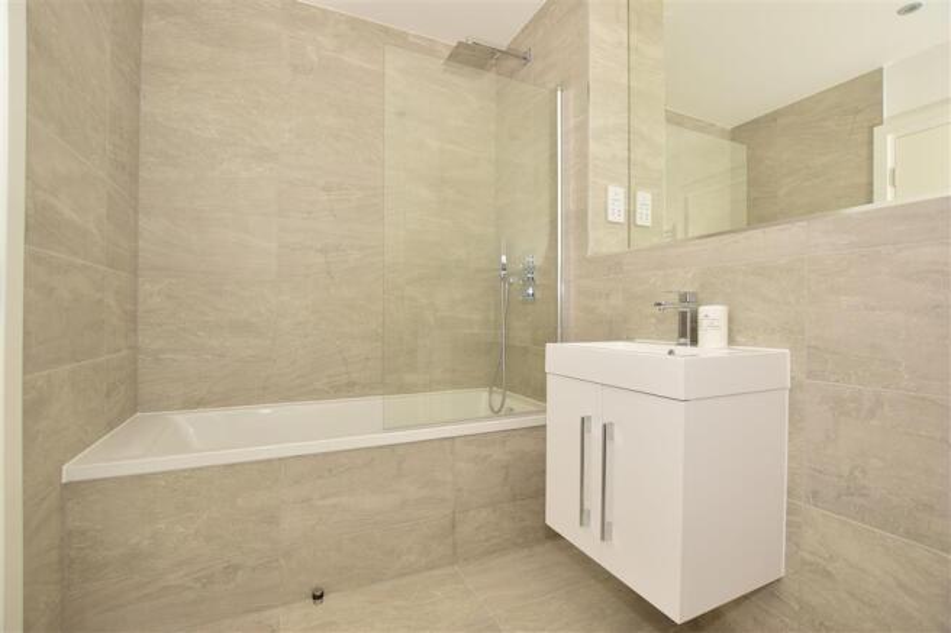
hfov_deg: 100.4
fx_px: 396
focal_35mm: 15
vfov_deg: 77.3
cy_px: 316
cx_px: 476
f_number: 5
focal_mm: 10
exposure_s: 1/60
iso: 200
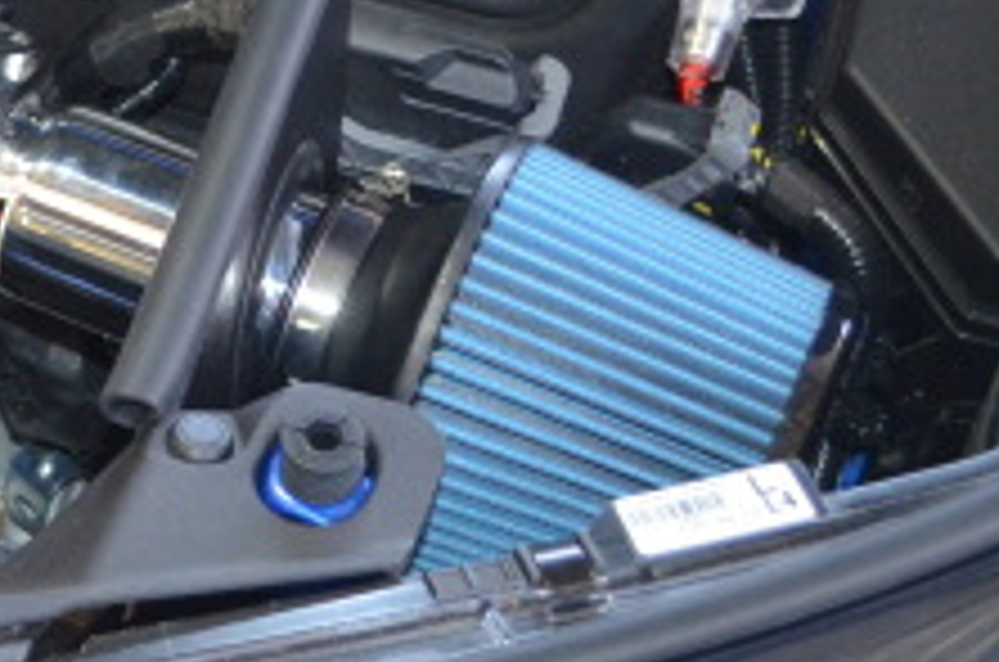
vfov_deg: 11.4
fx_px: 3295
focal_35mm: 119
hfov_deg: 16.1
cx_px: -392
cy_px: 86
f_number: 3.8
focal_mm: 22
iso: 1800
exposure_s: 1/60
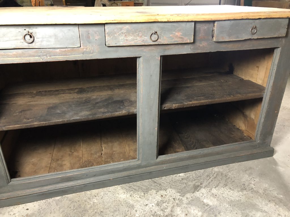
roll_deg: +1.0
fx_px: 235
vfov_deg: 49.7
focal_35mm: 28
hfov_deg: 63.4
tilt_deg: -24.8
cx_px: 145
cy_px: 108
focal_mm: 4
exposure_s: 1/11
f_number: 1.8
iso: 100
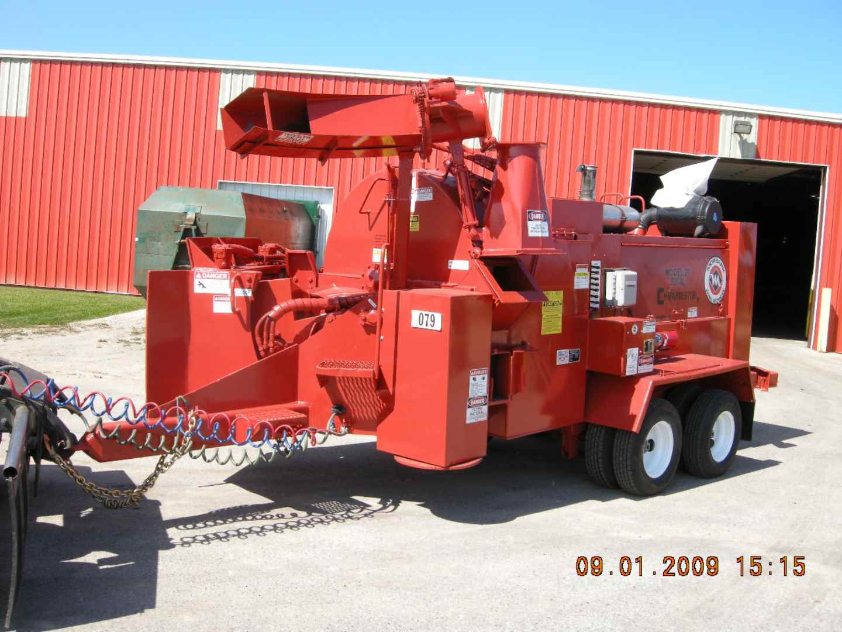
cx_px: 421
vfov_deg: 40.7
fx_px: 851
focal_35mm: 35
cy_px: 316
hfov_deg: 52.6
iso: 64
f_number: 4.8
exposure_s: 1/196
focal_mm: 7.5
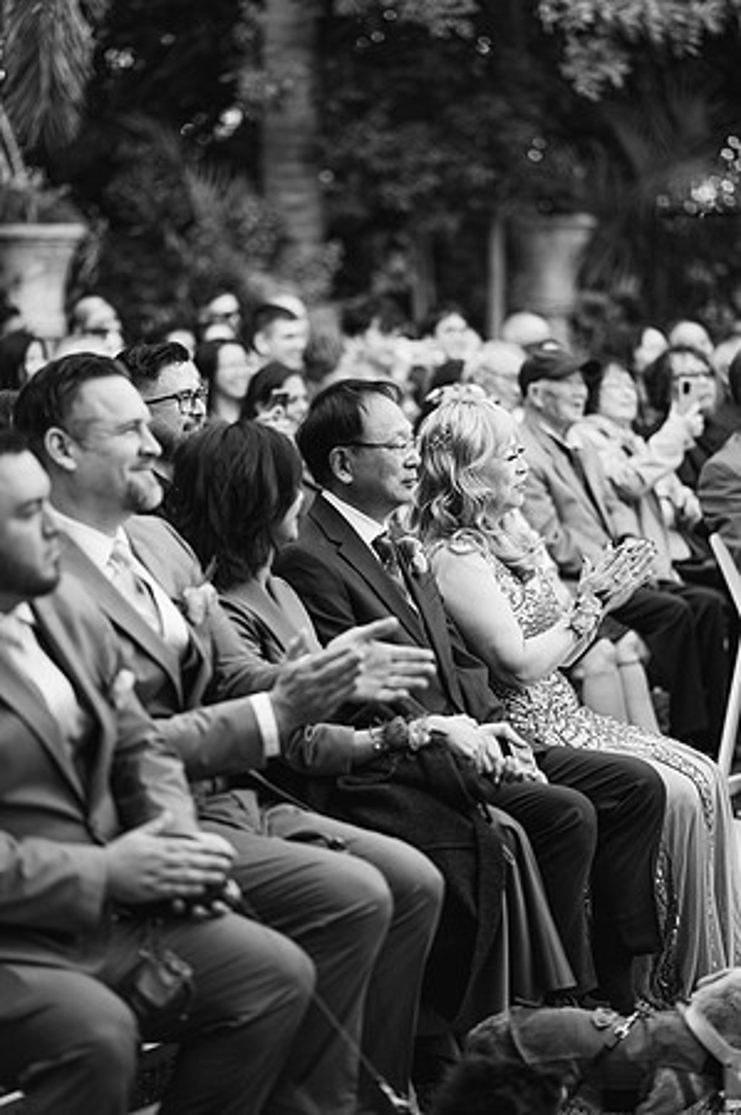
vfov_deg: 23.9
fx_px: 2630
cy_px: 558
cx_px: 370
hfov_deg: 16.0
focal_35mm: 85
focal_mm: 85
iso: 200
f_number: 2
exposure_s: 1/250
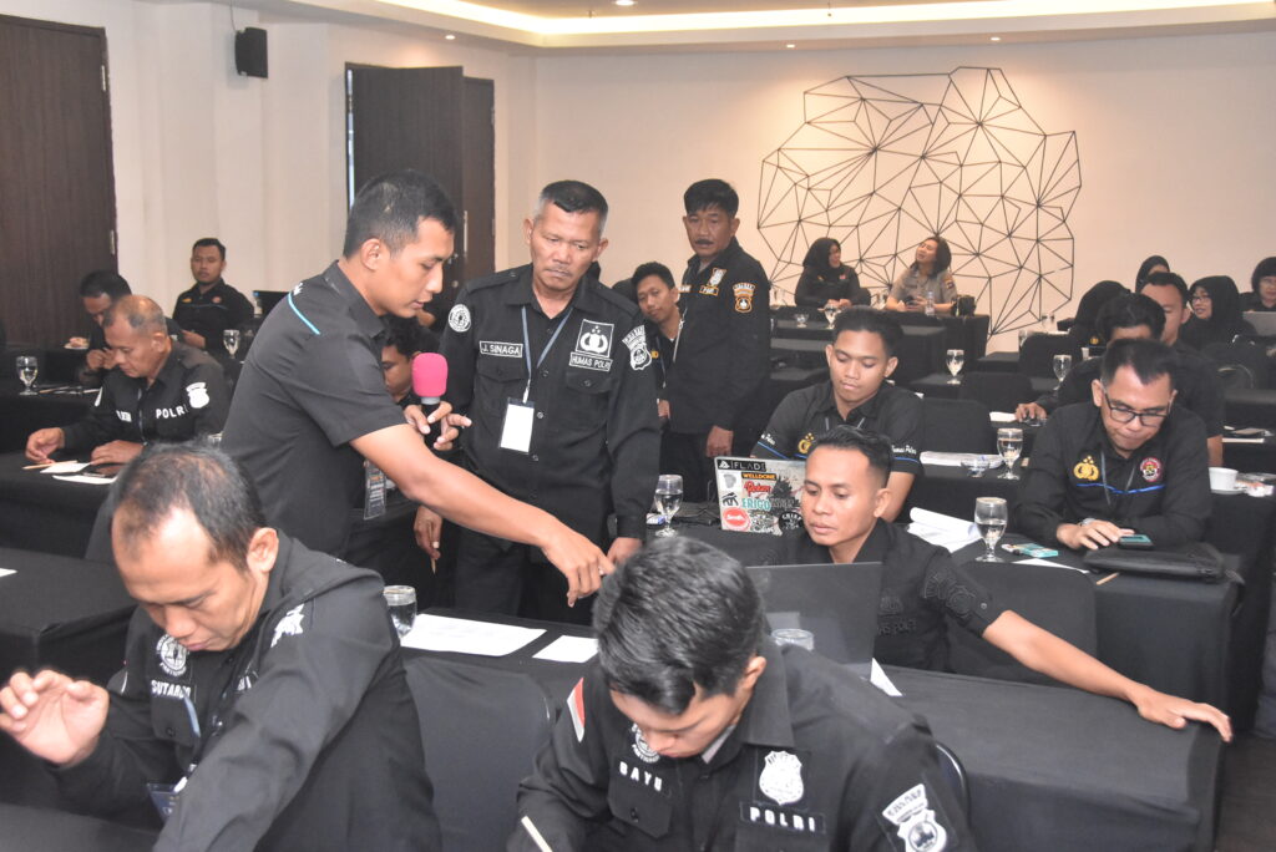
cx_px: 638
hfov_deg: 44.9
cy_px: 426
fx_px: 1543
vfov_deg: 30.9
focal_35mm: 44
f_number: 5.6
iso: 5000
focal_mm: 29
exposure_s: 1/125
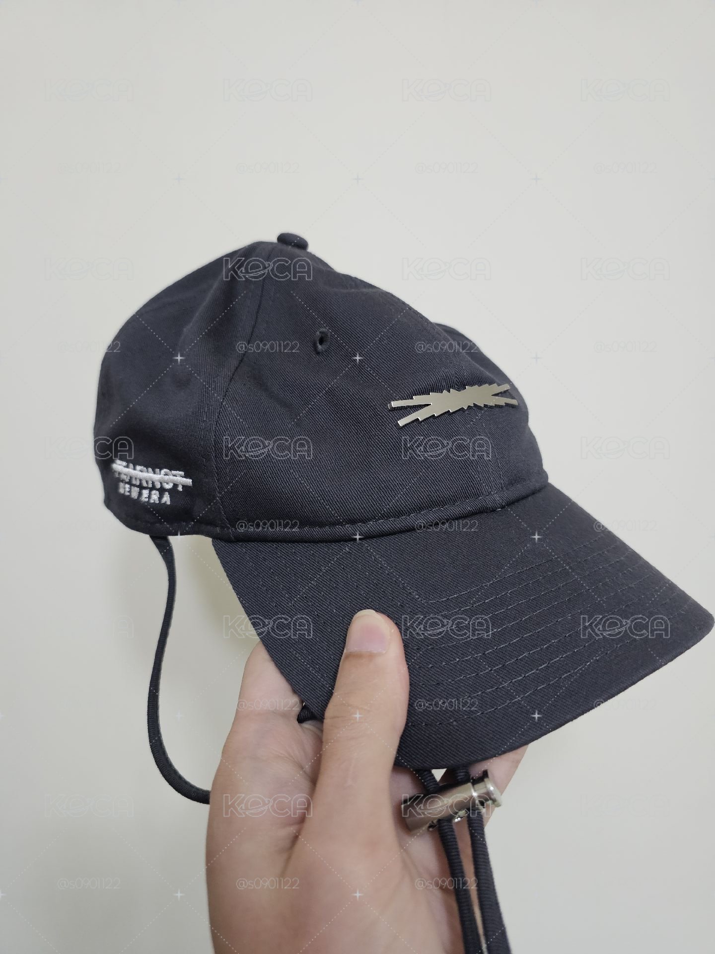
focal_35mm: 23
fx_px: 633
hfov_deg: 58.9
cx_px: 358
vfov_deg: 73.9
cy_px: 477
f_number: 1.7
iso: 1000
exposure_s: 1/120
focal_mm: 6.3
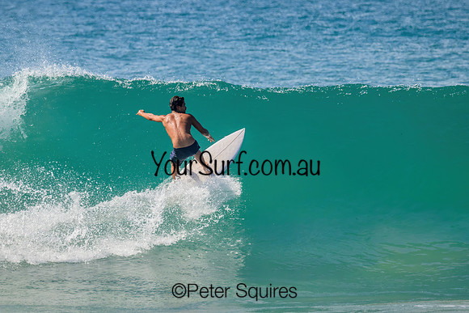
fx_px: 9103
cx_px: 199
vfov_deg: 2.0
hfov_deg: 3.0
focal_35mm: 699
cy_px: 164
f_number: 11
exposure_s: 1/2000
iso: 900
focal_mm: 550
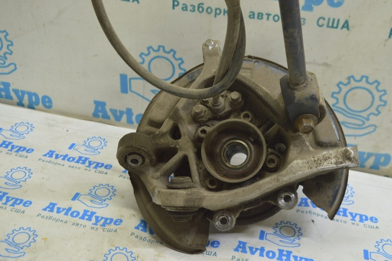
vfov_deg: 30.8
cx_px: 196
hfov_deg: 45.0
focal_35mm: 44
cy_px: 130
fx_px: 473
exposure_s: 1/20
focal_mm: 29
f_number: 5.6
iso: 400
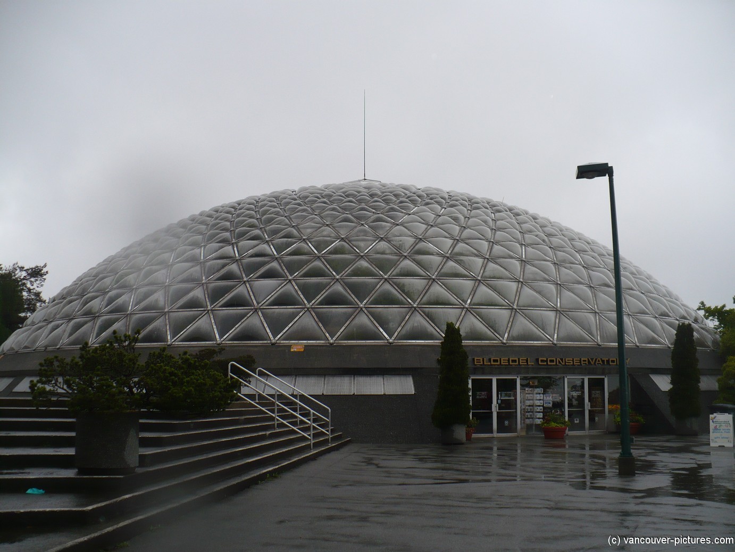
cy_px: 276
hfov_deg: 50.1
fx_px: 786
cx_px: 368
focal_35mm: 37
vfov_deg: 38.7
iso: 100
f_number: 2.8
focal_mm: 6.1
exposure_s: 1/400
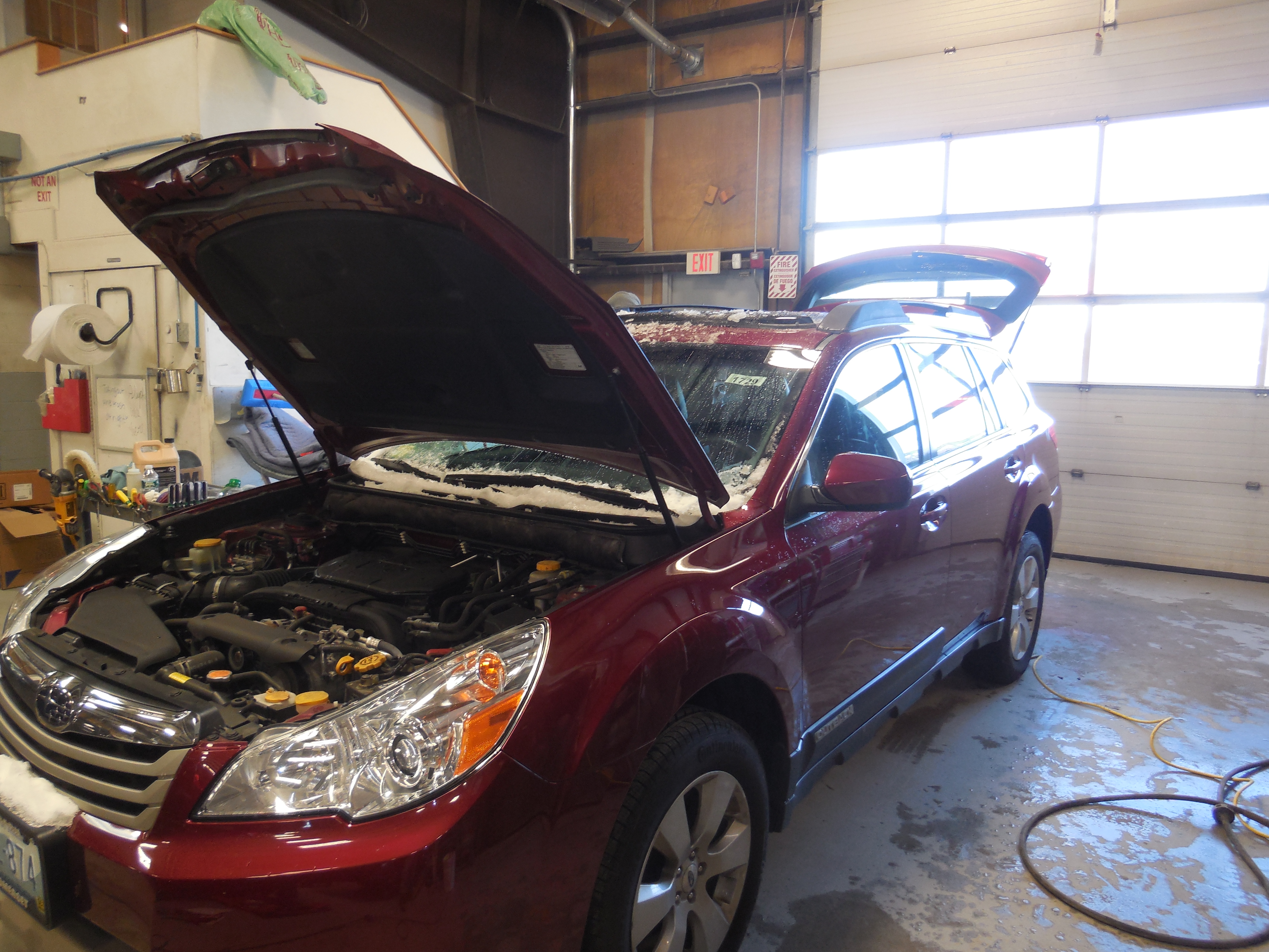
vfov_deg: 54.9
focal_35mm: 25
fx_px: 916
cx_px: 634
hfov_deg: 69.4
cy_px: 476
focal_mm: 4.5
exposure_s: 1/30
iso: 160
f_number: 3.1
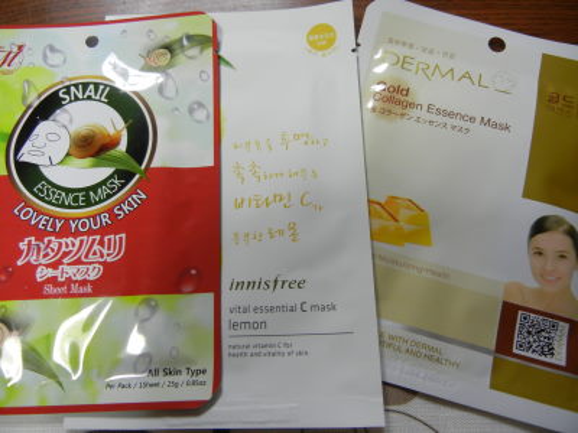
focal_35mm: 30
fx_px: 501
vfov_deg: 46.8
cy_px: 216
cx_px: 289
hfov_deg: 60.0
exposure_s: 1/30
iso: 314
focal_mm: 5.4
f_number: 3.5
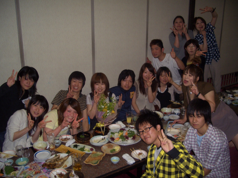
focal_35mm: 35
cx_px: 119
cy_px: 89
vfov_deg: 40.7
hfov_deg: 52.6
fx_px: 241
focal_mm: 5.8
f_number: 2.6
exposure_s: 1/60
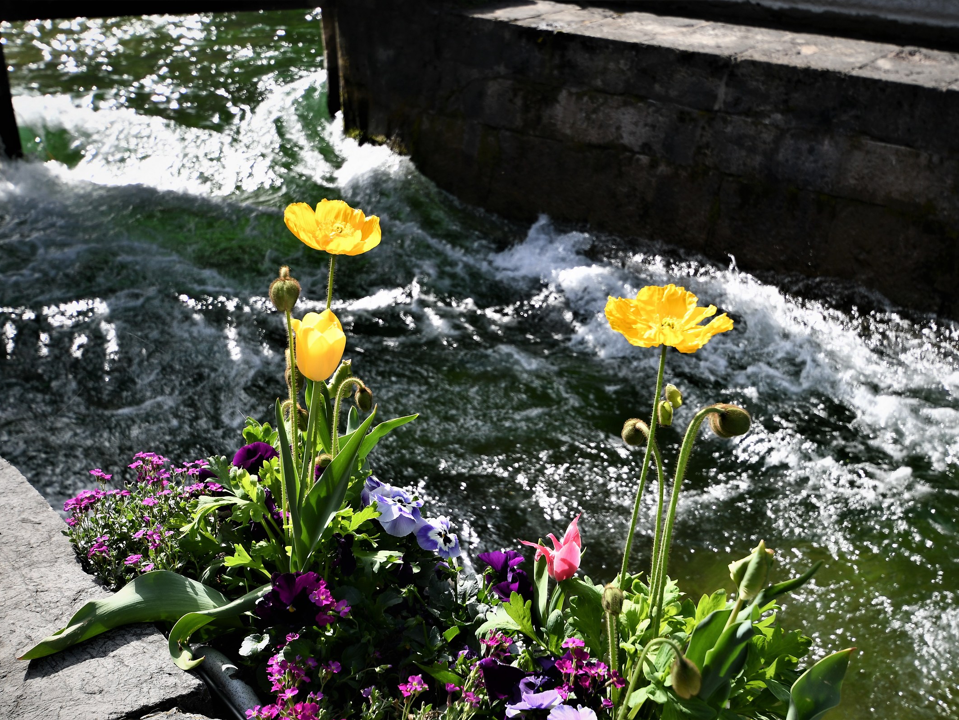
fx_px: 1081
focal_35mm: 39
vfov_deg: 36.8
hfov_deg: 47.8
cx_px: 519
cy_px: 360
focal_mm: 24
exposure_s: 1/250
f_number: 5.6
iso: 200
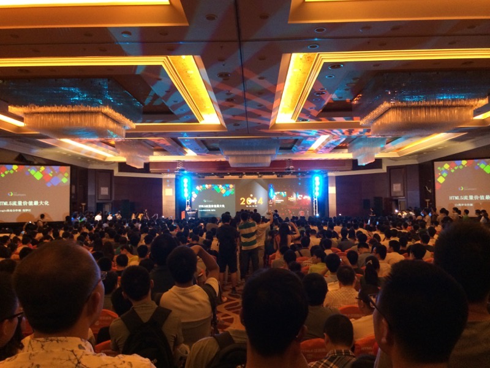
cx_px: 245
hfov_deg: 60.0
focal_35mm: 30
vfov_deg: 46.8
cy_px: 184
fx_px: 425
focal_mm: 4.12
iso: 250
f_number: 2.2
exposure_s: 1/30
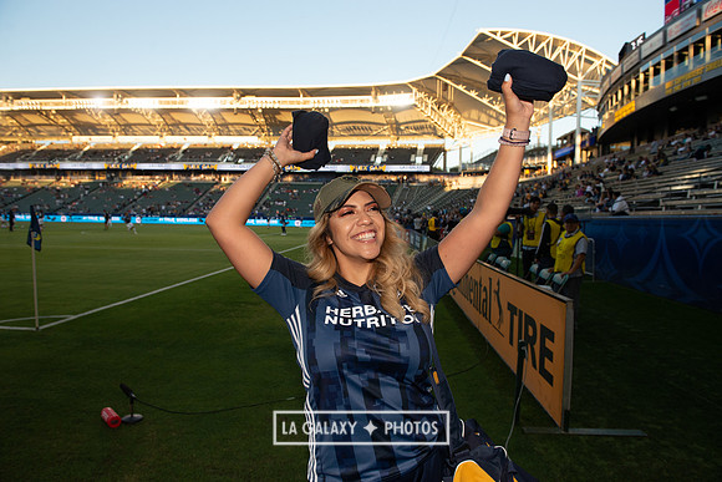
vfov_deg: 53.2
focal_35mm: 24
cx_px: 361
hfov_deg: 73.7
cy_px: 241
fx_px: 481
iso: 800
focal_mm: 24
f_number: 6.3
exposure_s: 1/640
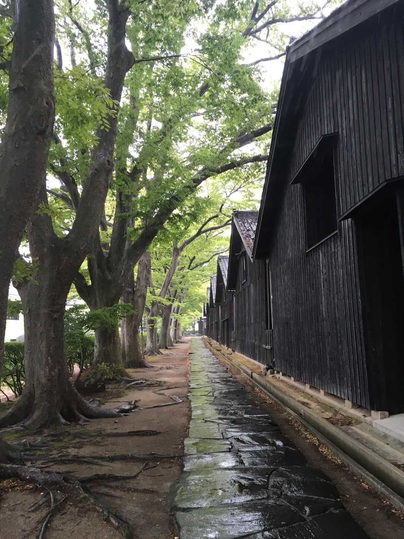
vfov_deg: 61.7
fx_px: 451
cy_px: 270
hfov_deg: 48.2
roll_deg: +2.2
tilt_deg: +6.2
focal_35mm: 29
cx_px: 202
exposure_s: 1/30
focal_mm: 4.15
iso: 25
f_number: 2.2
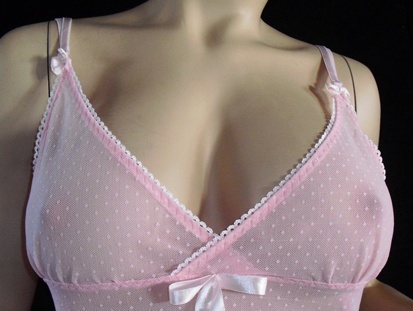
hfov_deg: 51.3
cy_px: 156
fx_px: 430
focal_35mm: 36
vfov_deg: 39.7
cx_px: 206
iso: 400
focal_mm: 6.3
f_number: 3.1
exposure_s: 1/60
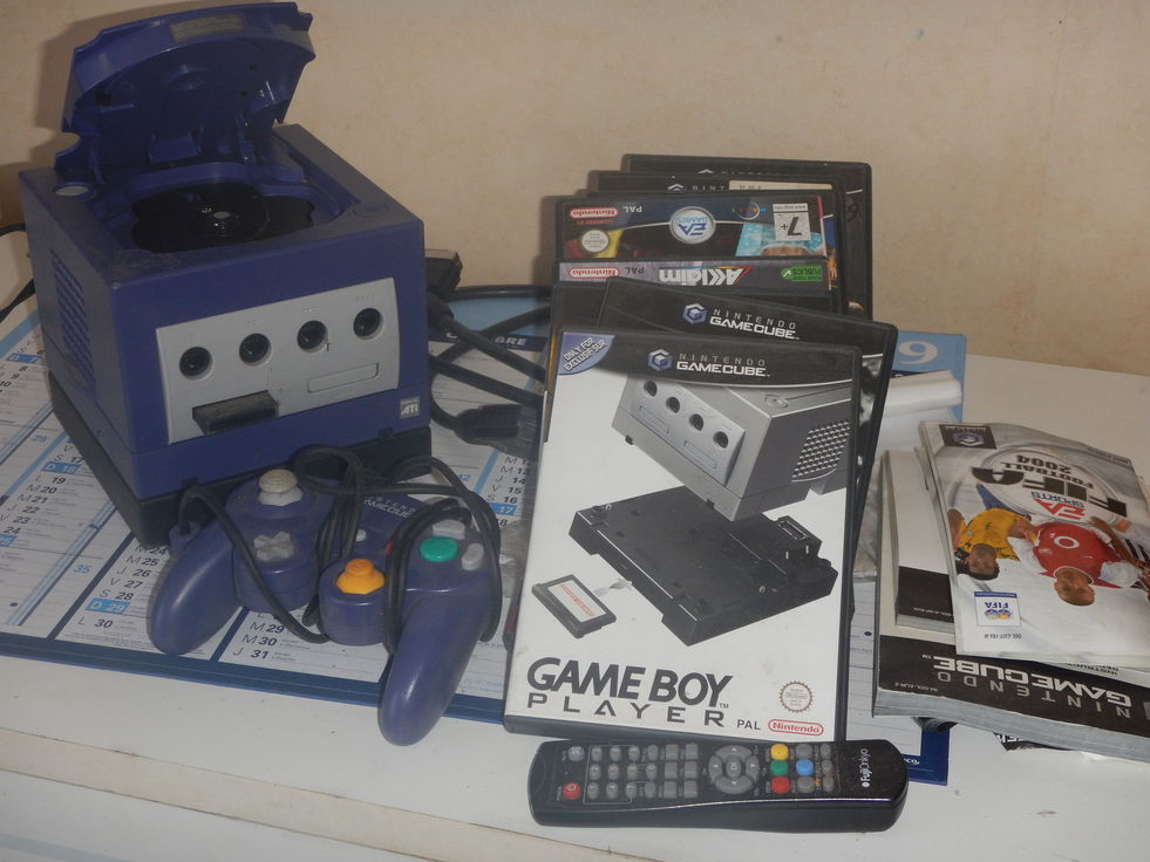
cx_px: 567
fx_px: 1761
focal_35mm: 53
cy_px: 436
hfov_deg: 36.2
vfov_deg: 27.5
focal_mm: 9.2
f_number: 4.3
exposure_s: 1/30
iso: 200
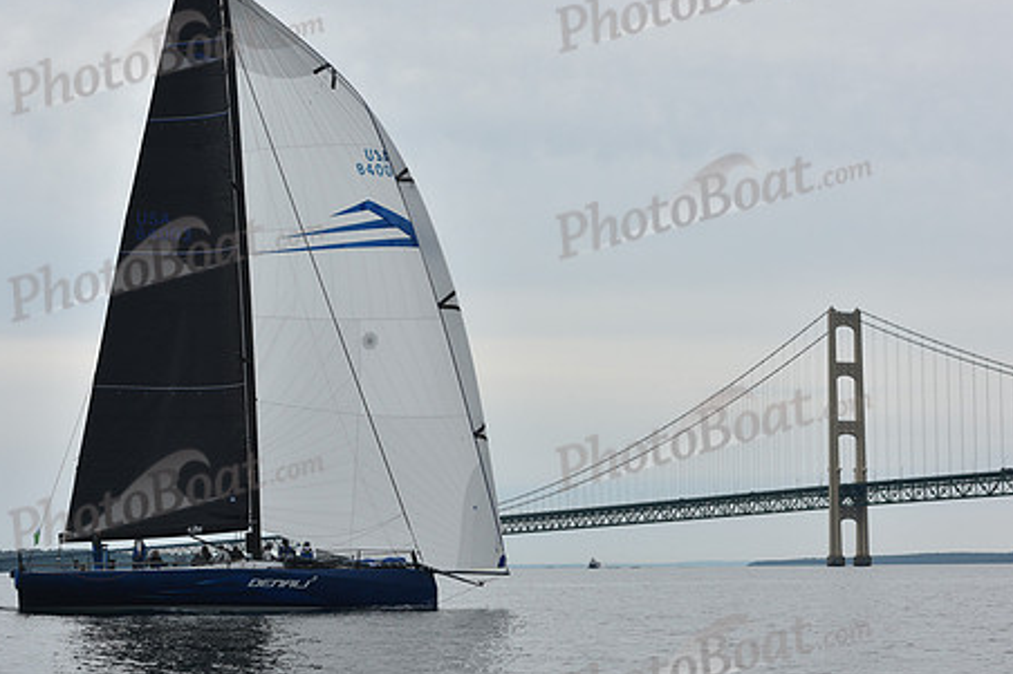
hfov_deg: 15.6
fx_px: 3685
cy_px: 348
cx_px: 442
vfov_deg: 10.5
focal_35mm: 131
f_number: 8
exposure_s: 1/800
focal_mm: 102
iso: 250
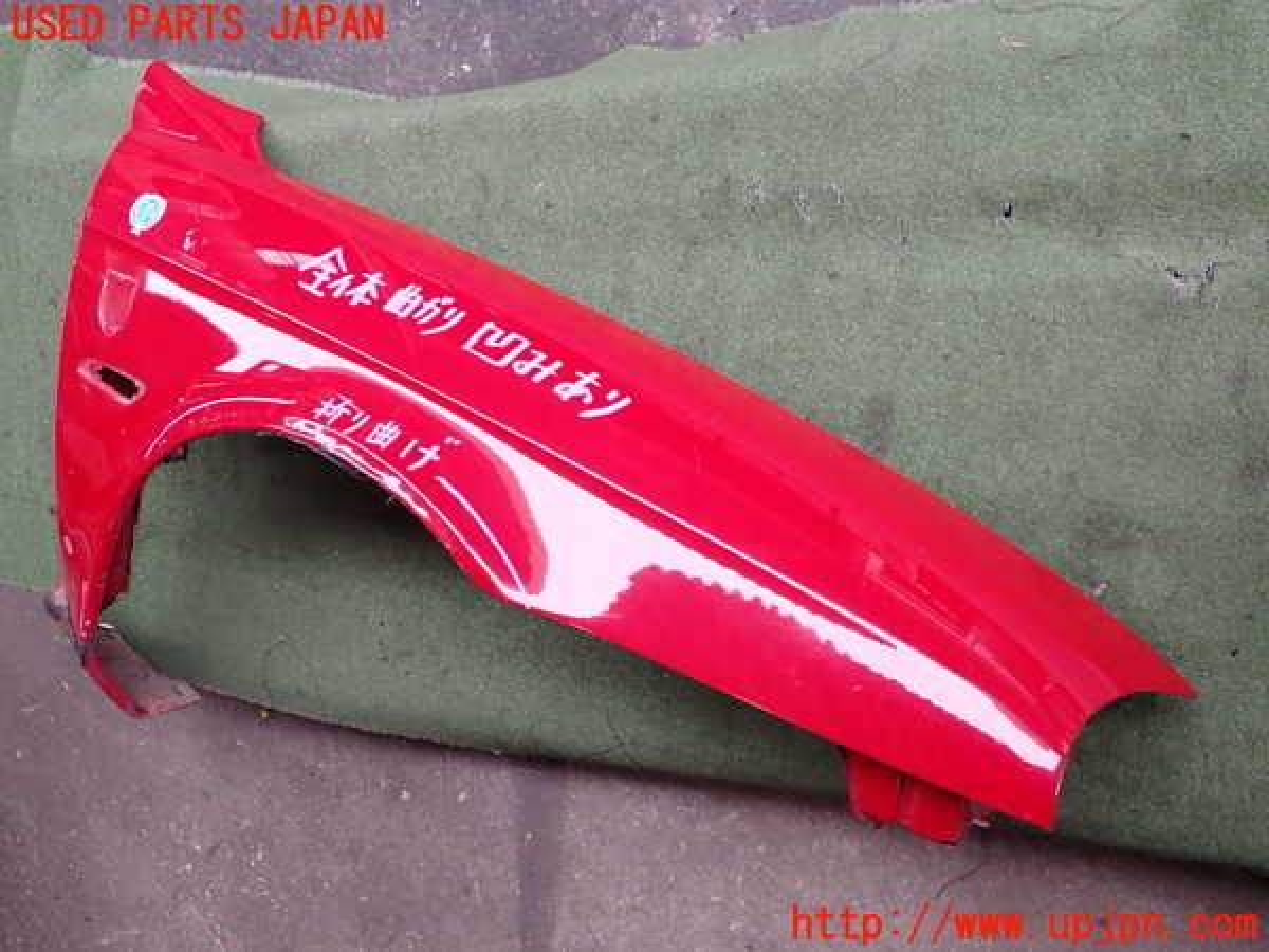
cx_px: 634
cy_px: 476
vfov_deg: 46.8
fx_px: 1100
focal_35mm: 30
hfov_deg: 60.0
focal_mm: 5.4
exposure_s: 1/160
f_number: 2.3
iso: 100
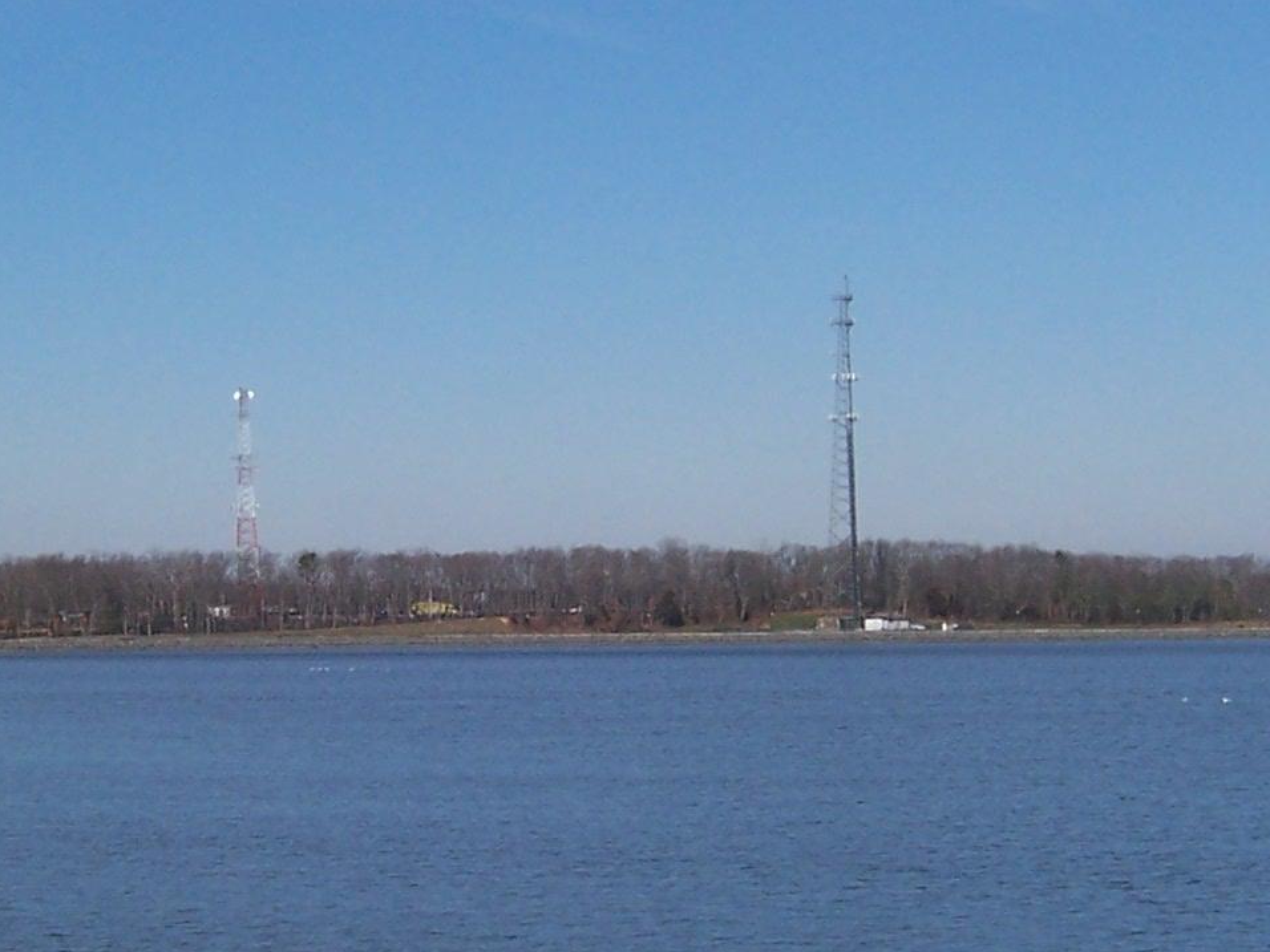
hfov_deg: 20.1
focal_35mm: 97
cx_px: 388
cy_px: 580
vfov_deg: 15.2
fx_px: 3559
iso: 80
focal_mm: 6.2
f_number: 4.5
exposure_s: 1/800
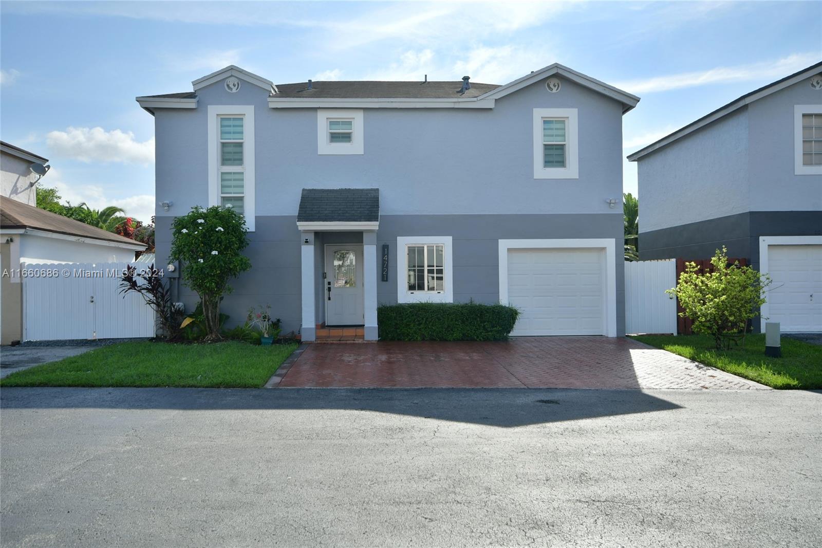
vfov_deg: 45.7
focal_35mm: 28
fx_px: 651
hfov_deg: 64.6
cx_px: 411
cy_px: 274
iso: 100
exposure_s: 1/250
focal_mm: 19
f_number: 8
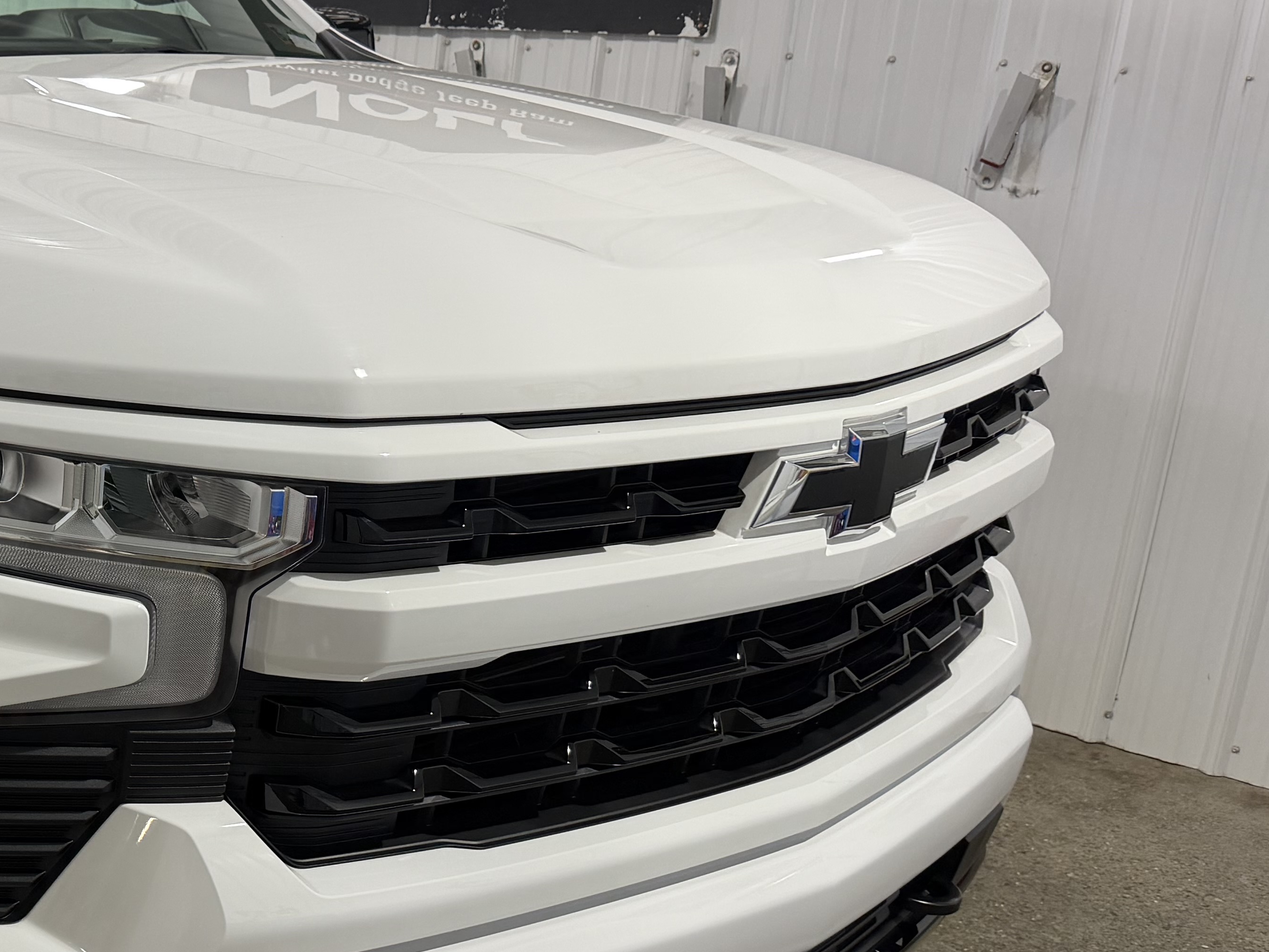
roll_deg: -1.7
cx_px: -76
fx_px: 1870
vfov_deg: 28.5
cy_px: 579
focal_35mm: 51
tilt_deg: -16.8
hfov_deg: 33.4
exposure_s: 1/120
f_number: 1.78
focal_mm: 6.76
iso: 160
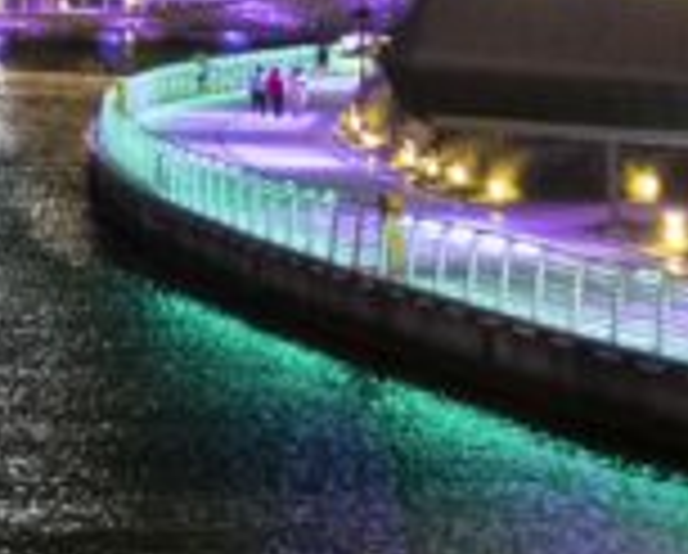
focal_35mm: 276
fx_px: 5631
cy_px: -601
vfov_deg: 5.5
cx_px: -746
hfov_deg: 6.7
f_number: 5.6
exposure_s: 1/15
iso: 12800
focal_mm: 44
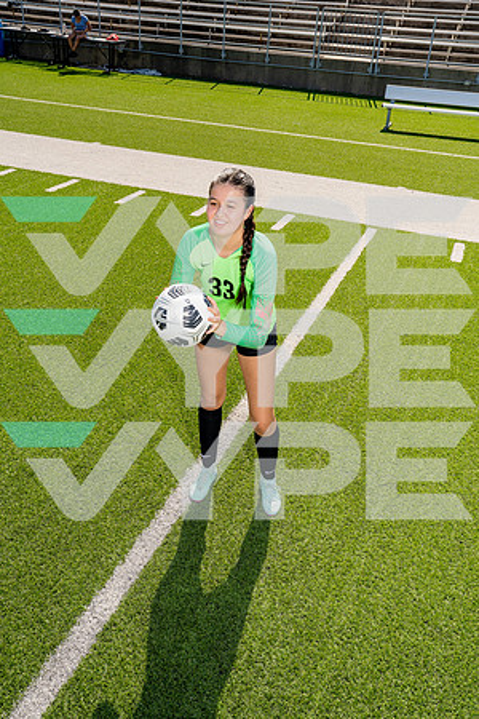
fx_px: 698
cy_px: 360
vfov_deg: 54.4
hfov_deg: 37.9
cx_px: 240
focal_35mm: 35
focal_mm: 35
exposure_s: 1/250
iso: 320
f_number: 11
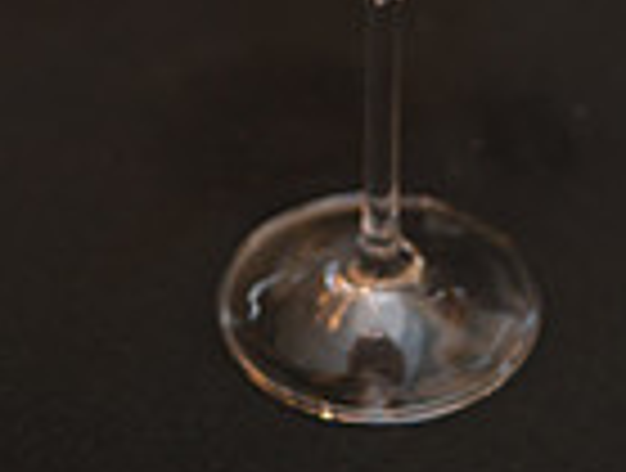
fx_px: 2248
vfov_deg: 11.2
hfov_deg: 15.7
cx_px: 500
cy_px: -360
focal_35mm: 124
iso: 400
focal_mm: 31
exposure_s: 1/200
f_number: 3.2
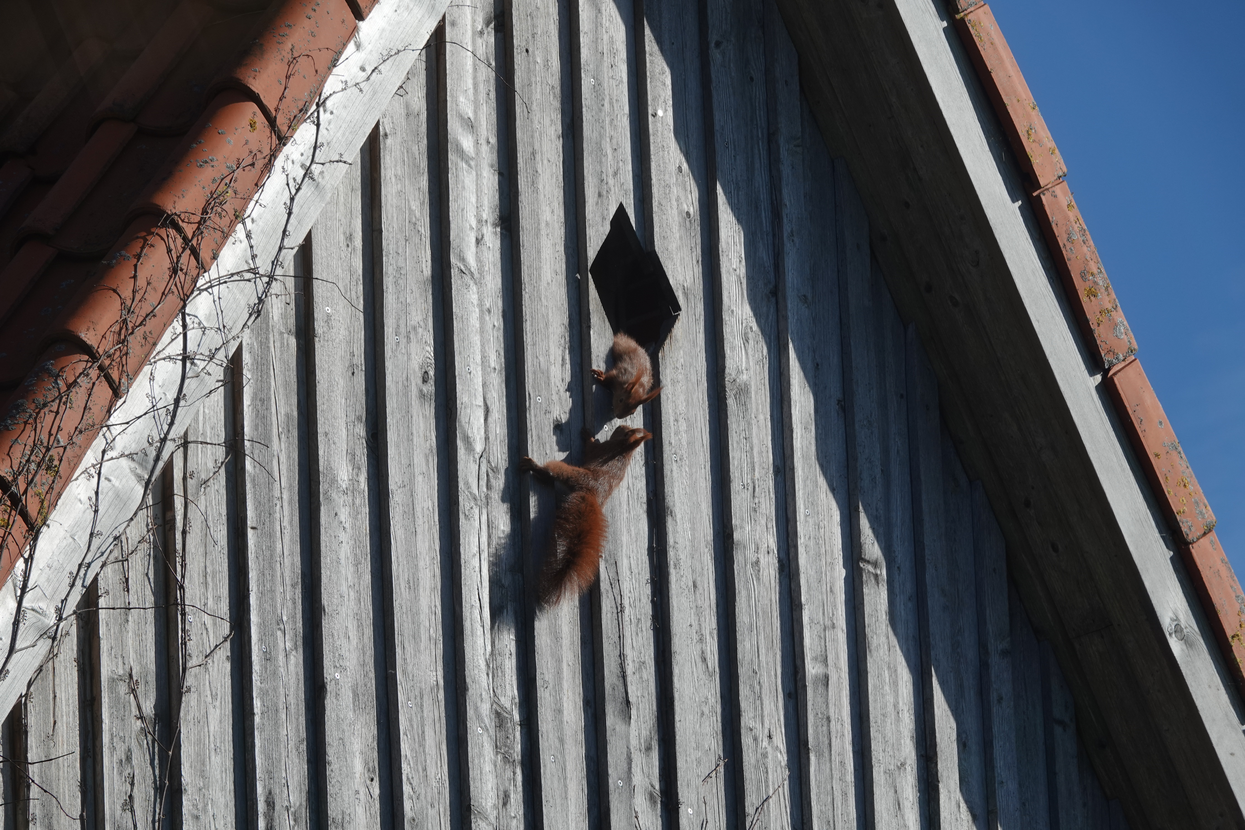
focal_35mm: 266
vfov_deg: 5.2
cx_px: 622
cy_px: 415
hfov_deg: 7.7
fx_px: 9198
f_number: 7.1
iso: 100
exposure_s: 1/400
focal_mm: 97.49
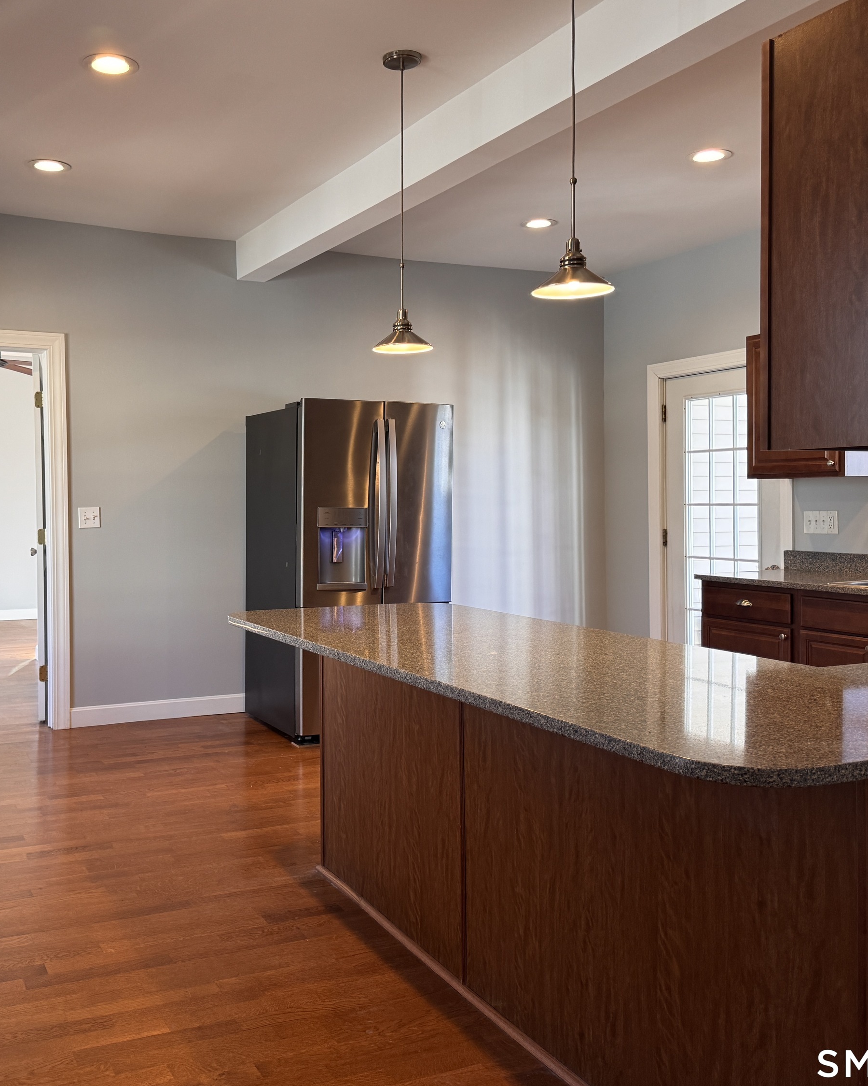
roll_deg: +0.2
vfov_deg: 55.7
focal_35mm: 32
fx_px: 1028
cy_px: 533
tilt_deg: -2.5
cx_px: 297
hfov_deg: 45.2
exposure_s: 1/120
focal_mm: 6.76
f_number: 1.78
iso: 200
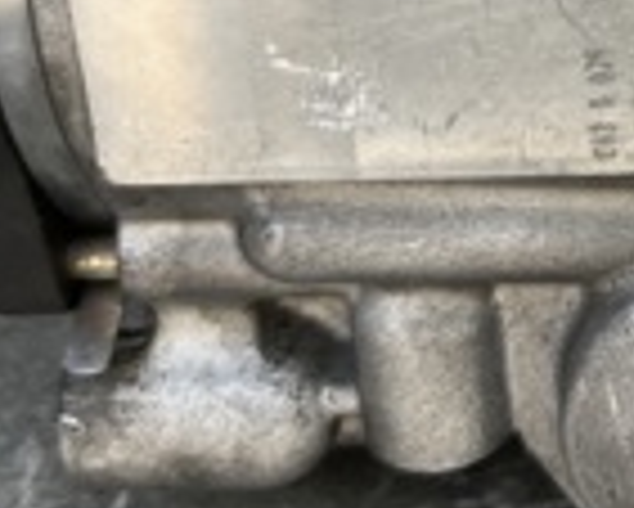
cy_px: -308
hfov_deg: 15.7
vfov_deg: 12.6
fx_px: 2159
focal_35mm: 115
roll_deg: +5.1
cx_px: 859
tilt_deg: -19.0
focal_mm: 5.1
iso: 40
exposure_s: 1/160
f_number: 1.6
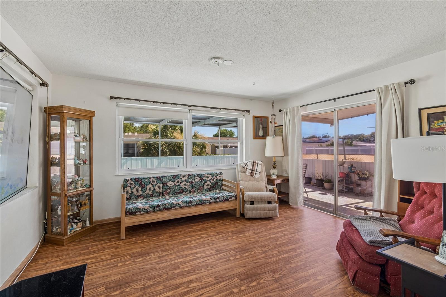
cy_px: 148
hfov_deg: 100.4
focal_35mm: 15
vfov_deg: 77.3
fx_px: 186
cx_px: 223
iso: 100
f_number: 7.1
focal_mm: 10
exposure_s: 1/4
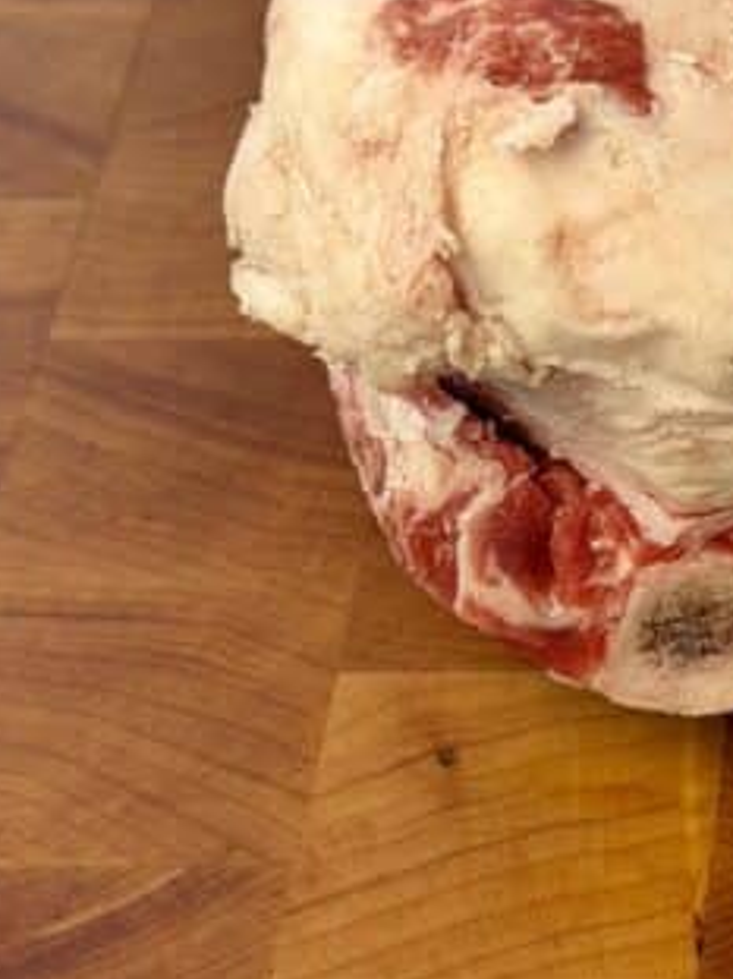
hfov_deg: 9.1
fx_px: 4464
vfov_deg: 12.4
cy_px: 38
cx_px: 1183
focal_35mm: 158
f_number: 1.78
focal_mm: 6.76
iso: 64
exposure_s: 1/351
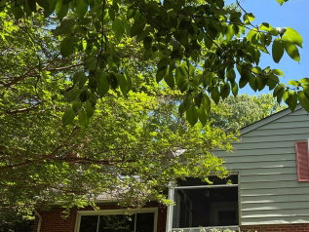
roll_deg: +1.8
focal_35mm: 42
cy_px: 167
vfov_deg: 33.8
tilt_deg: +19.1
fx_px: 375
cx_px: 242
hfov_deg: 43.0
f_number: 1.6
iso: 50
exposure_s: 1/987
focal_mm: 5.96
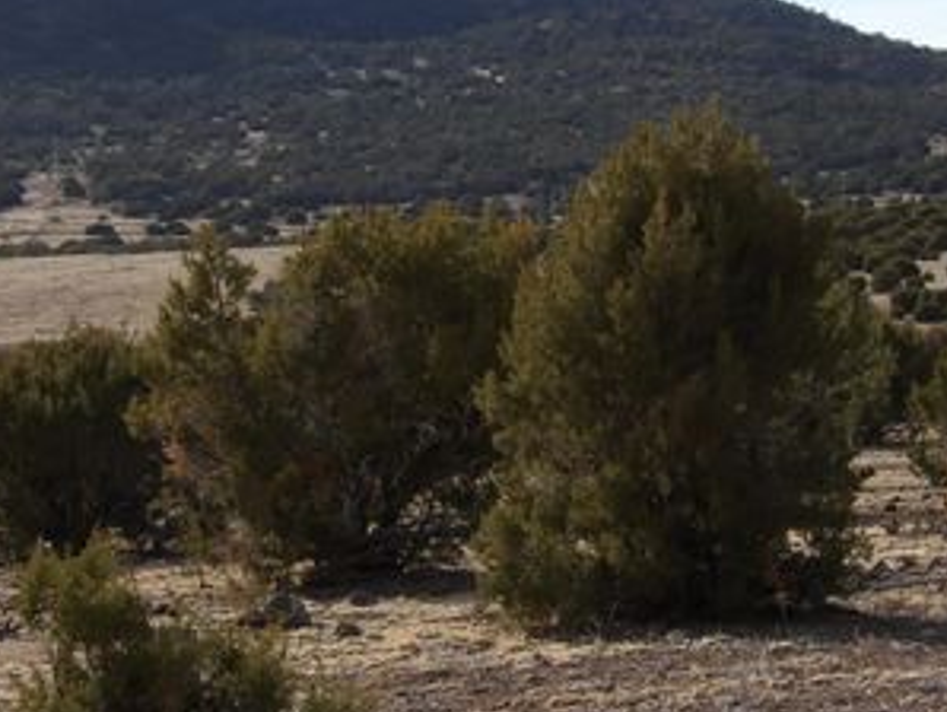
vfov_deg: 8.7
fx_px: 4682
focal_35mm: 171
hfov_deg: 11.5
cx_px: 550
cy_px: 259
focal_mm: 18.2
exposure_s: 1/527
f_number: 4.2
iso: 100
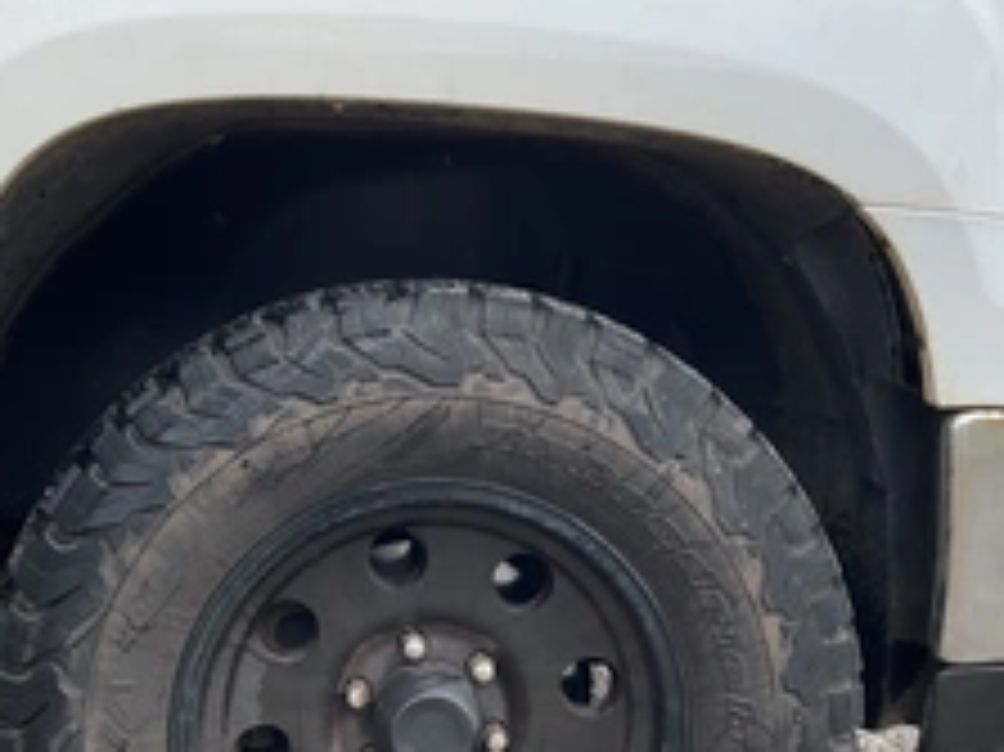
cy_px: 572
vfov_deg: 27.6
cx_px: 437
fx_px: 1507
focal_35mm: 52
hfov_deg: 36.8
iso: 25
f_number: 1.8
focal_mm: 3
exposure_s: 1/400
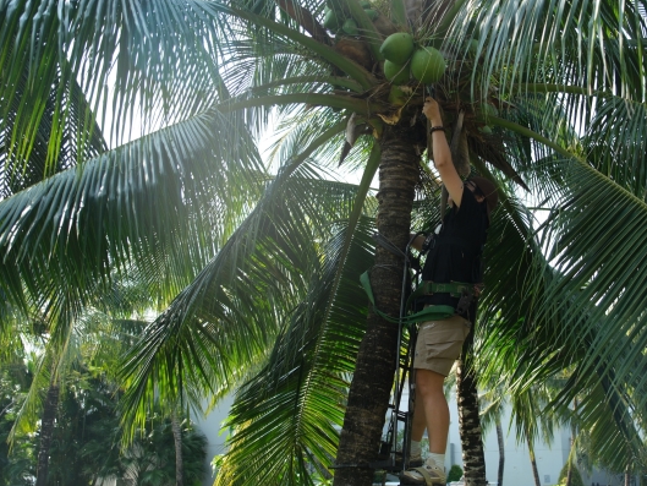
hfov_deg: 44.5
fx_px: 785
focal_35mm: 42
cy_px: 253
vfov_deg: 34.4
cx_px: 400
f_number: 2.8
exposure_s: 1/1800
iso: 500
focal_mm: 22.4
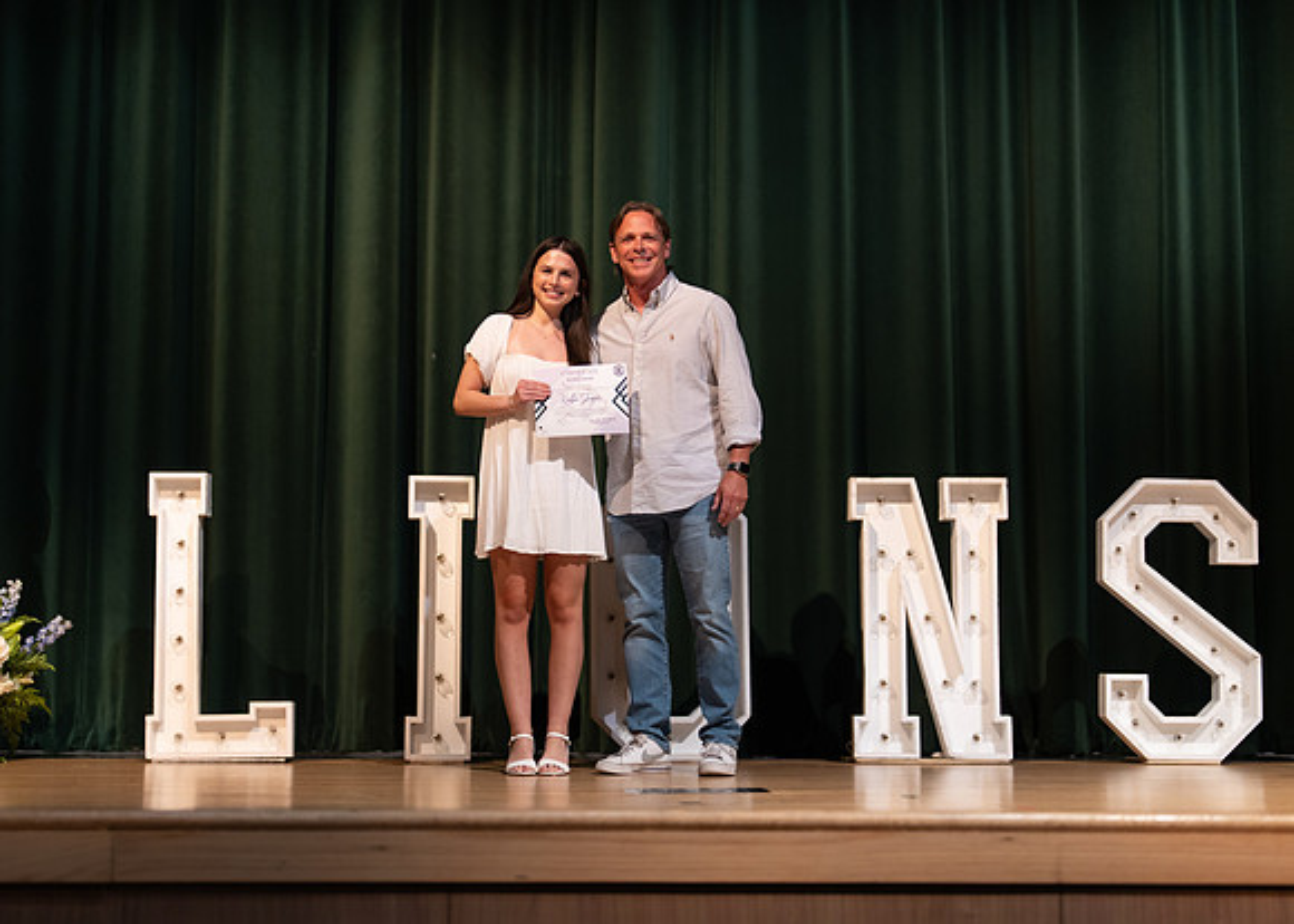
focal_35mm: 58
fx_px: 2129
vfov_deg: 24.5
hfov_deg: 33.8
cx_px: 616
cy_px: 446
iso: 640
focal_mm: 50
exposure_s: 1/320
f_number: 1.2
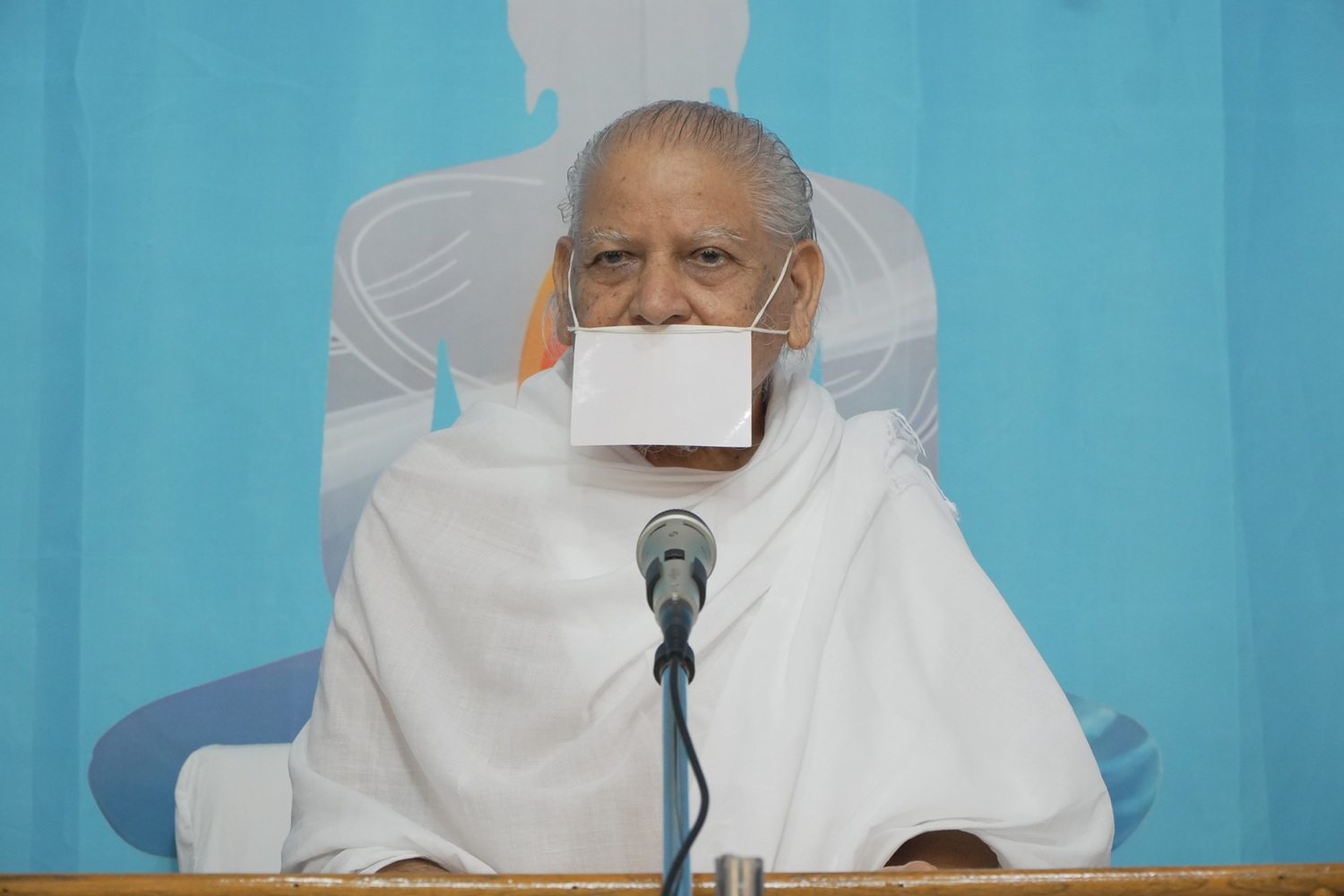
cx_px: 672
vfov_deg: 11.3
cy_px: 448
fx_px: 4536
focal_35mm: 122
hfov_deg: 16.9
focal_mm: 81
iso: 2000
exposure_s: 1/100
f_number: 5.6
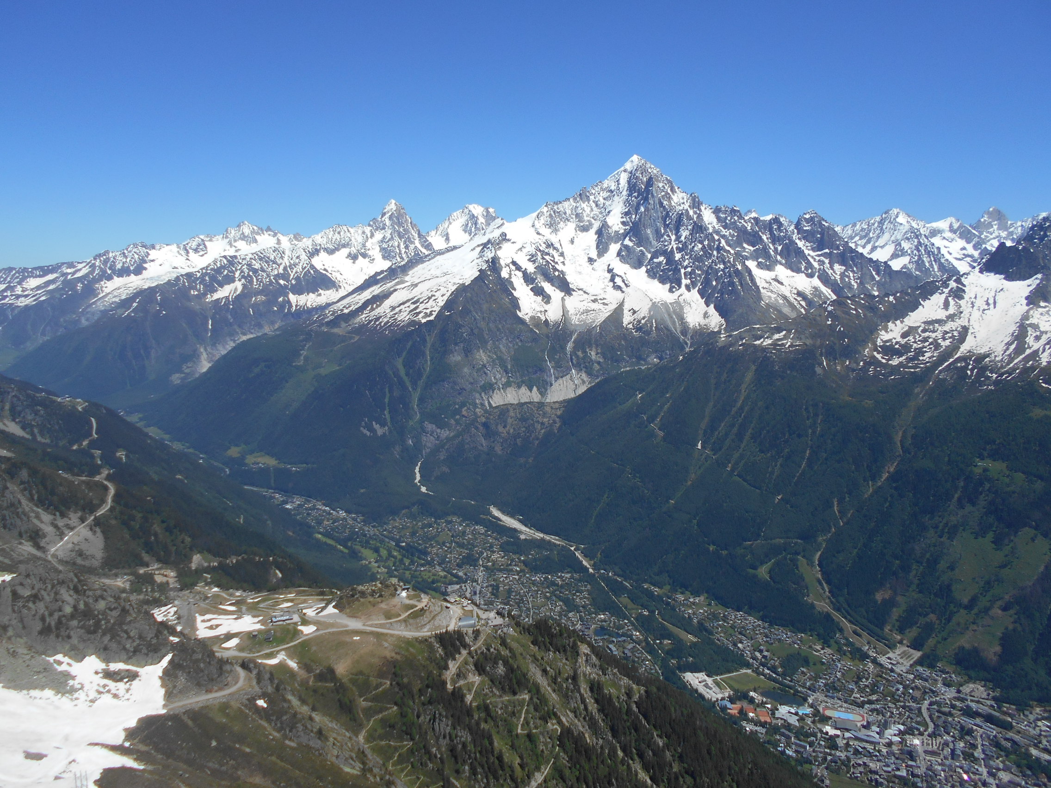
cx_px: 526
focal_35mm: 26
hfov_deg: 67.3
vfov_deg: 53.1
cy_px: 394
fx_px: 789
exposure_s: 1/1250
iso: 80
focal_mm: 4.6
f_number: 3.2
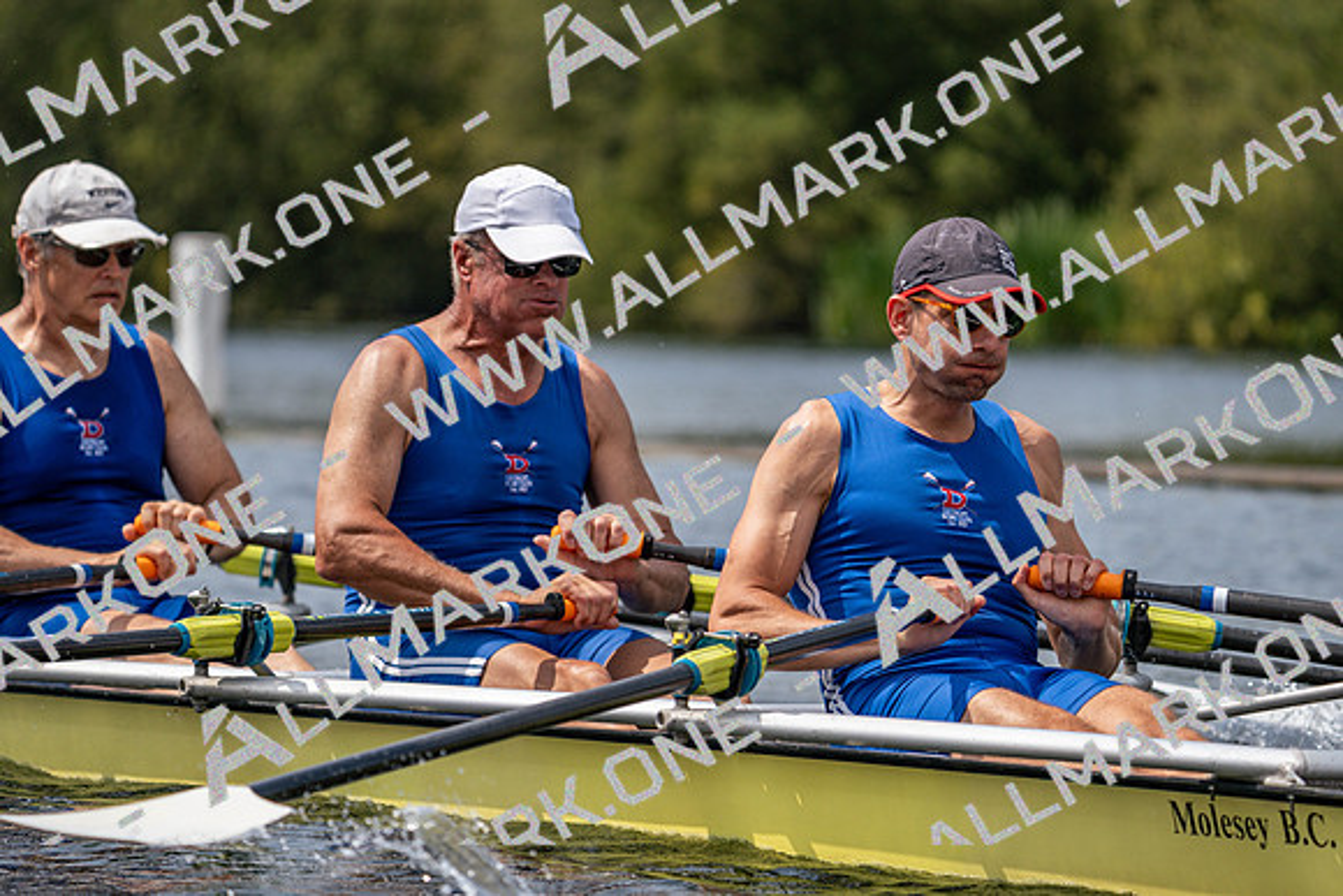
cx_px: 672
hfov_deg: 7.7
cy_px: 448
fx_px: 9925
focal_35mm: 266
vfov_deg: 5.2
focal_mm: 266
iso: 200
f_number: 5.6
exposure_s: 1/1600
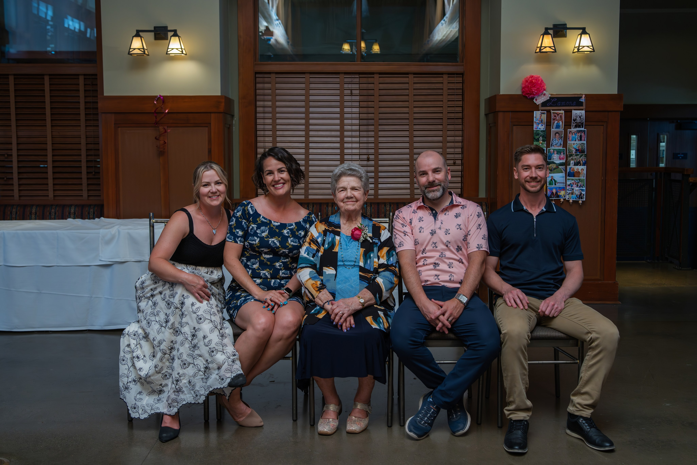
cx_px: 348
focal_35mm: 34
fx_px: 658
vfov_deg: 38.9
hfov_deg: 55.8
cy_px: 232
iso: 1000
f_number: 3.5
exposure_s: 1/125
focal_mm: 34
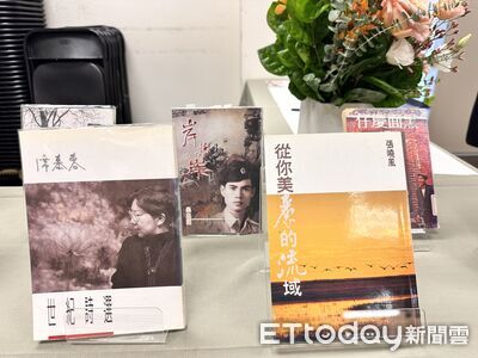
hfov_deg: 71.6
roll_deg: +1.3
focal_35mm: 24
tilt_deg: -24.0
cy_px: 179
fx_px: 331
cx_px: 239
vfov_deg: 56.8
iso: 125
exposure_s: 1/60
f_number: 1.78
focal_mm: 6.86
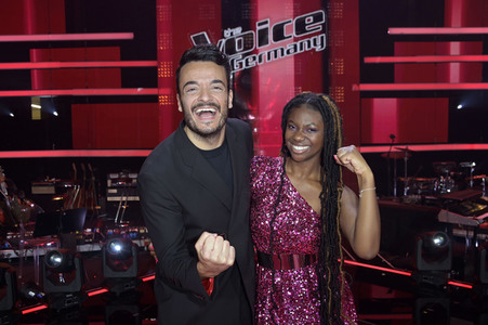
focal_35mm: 32
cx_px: 244
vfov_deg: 41.1
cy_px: 162
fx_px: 433
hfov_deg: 58.8
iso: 2500
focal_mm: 32
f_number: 5
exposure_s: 1/125
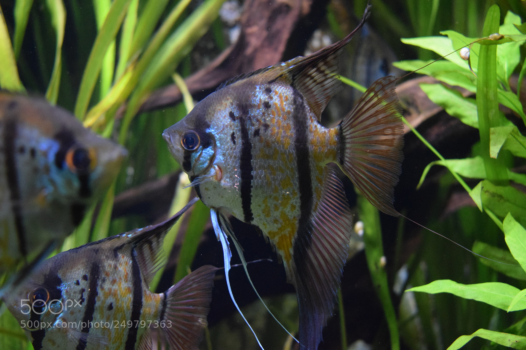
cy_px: 175
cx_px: 263
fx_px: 767
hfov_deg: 37.9
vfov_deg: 25.7
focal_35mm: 52
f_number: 4.5
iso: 3200
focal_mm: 35
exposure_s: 1/100
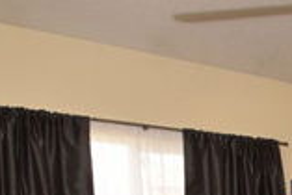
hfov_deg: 25.5
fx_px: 495
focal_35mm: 61
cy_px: 306
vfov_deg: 19.1
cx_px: 428
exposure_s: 1/25
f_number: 8
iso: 200
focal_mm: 10
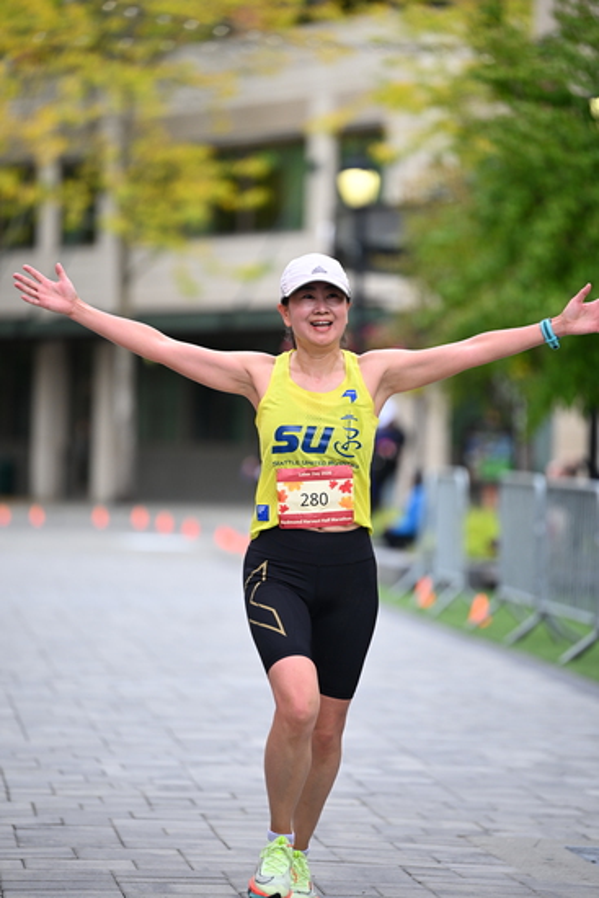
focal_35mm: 180
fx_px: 4489
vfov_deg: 11.4
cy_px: 449
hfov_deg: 7.6
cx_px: 300
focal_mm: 180
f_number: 2.8
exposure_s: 1/1600
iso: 640
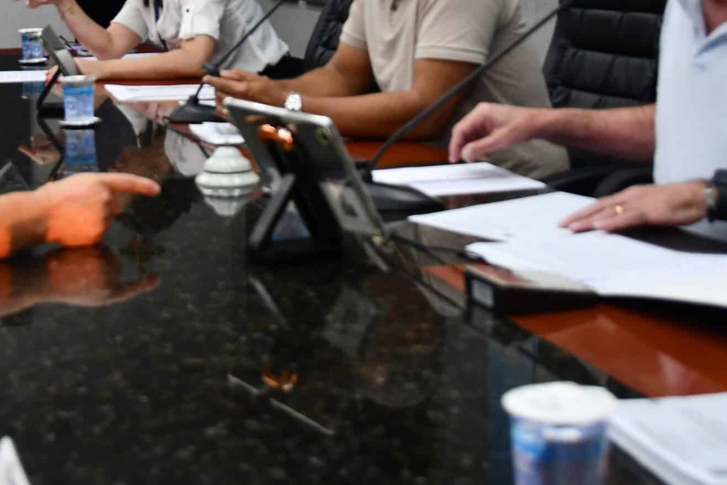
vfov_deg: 17.7
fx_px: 1535
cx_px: 221
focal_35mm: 76
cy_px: 68
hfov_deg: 26.4
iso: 800
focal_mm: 26
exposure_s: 1/250
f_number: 3.8
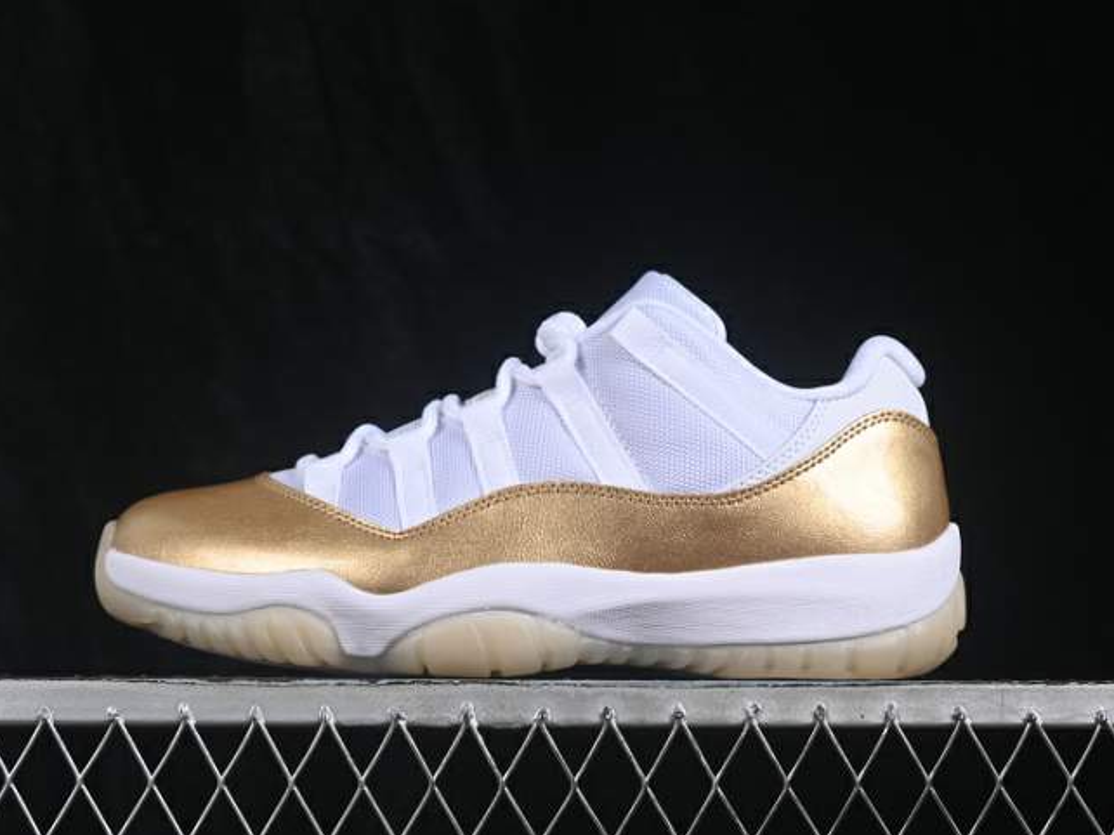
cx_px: 541
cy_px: 420
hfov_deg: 23.8
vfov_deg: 18.0
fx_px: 2638
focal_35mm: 82
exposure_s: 1/80
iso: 160
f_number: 8
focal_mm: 50
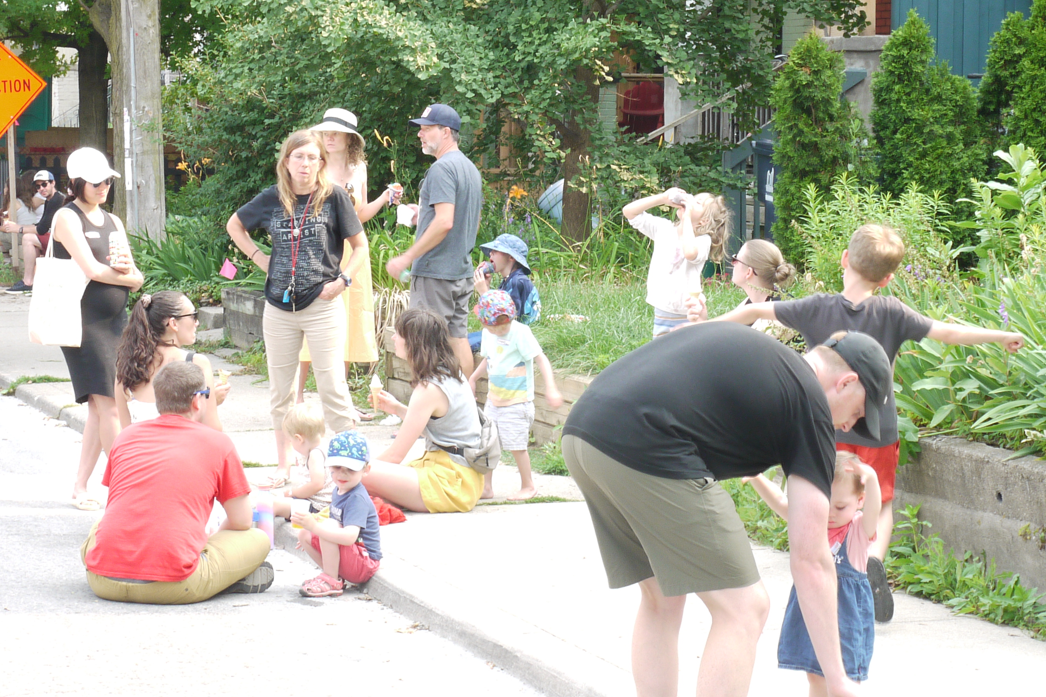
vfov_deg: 12.5
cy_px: 239
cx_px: 527
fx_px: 3167
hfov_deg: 18.8
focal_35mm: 109
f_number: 14
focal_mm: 35
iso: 400
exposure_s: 1/30
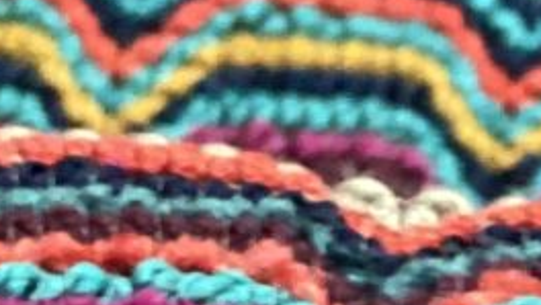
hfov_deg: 3.9
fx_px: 7882
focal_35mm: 549
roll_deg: +1.8
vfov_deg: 2.2
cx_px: 887
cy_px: 1445
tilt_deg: -22.6
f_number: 2
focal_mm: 6
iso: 250
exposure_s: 1/73
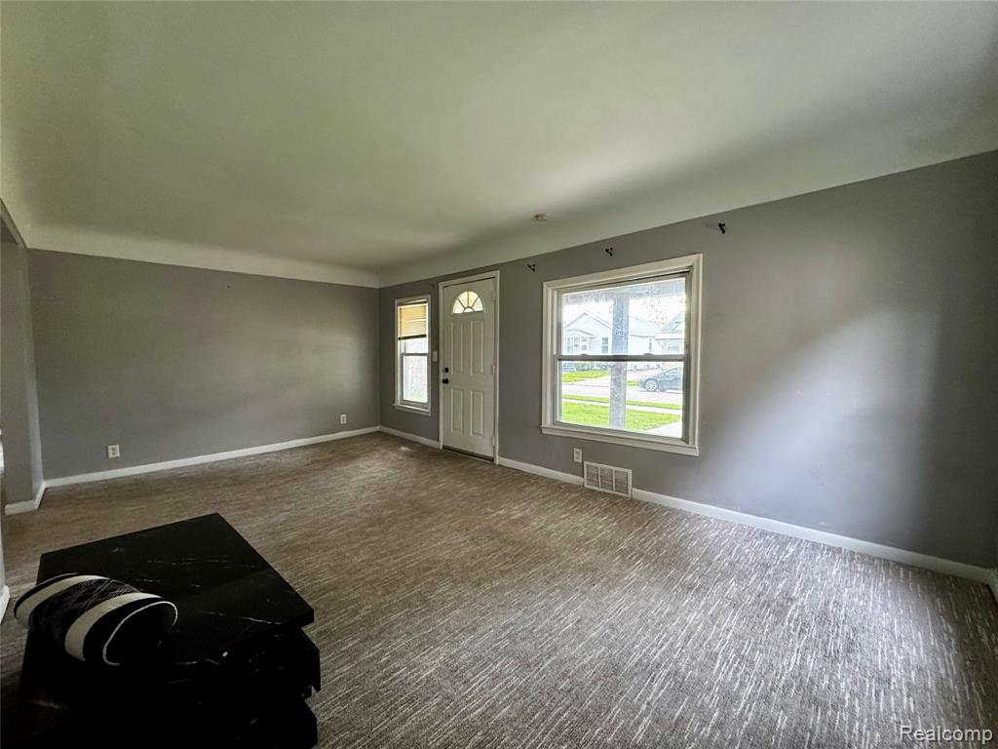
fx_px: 404
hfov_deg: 102.1
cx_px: 499
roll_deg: -0.1
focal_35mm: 14
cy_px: 374
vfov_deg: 85.7
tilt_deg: -3.7
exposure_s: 1/99
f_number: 2.2
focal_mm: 2.22
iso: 320
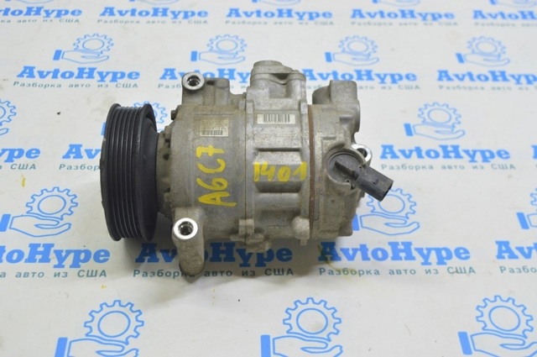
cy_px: 178
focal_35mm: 48
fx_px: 715
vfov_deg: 28.0
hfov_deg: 41.2
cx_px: 268
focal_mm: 32
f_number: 5.6
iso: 400
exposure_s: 1/20
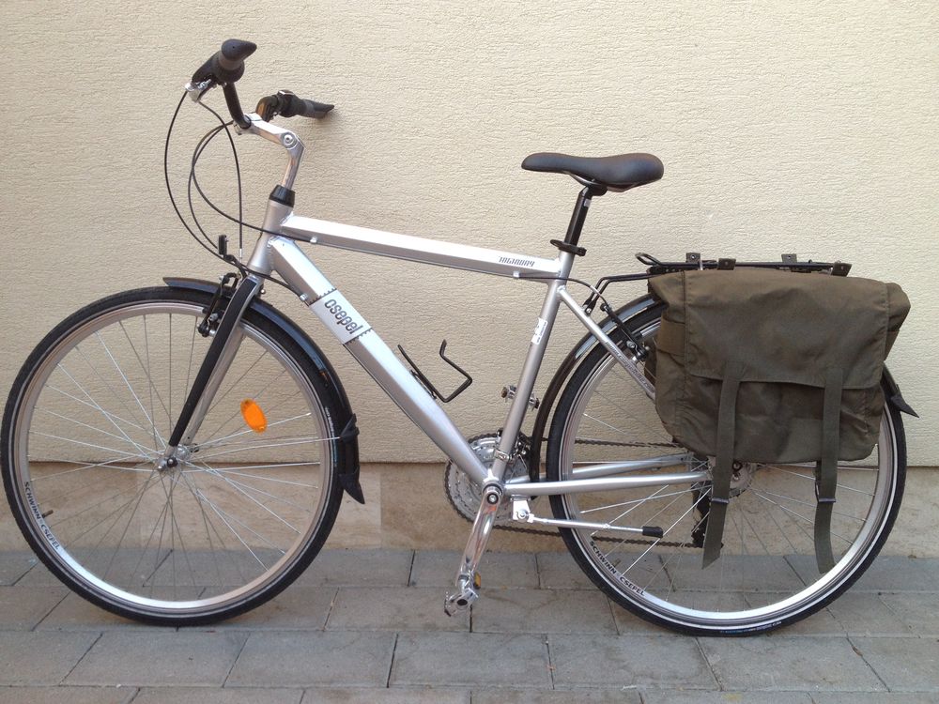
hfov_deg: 52.6
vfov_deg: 40.7
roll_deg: -0.4
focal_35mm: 35
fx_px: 949
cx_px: 470
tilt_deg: -10.0
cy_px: 352
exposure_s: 1/120
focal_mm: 4.28
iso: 64
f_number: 2.4
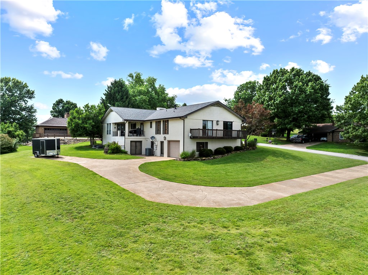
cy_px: 138
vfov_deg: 56.7
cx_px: 184
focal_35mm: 24
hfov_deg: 71.6
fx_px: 255
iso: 160
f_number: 2.8
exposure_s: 1/4000
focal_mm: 12.29
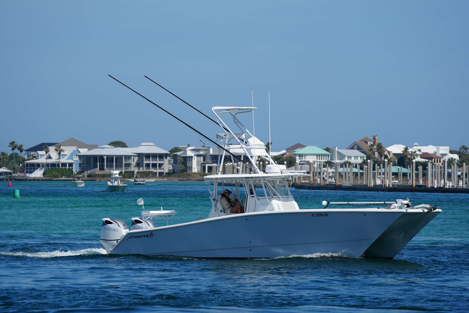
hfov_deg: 7.5
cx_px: 234
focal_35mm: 273
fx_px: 3556
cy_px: 156
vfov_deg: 5.0
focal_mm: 273
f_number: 9
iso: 100
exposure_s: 1/400
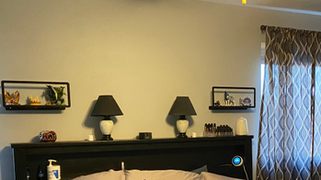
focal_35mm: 52
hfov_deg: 39.0
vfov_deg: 22.5
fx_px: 442
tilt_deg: -7.2
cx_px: 235
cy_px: 160
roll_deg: +0.5
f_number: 1.8
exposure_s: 1/60
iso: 500
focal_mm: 4.25
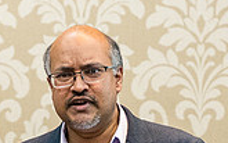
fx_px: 6684
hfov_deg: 2.0
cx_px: -1
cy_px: 237
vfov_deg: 1.2
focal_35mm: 1076
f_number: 3.5
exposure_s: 1/100
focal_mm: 200
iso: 3200
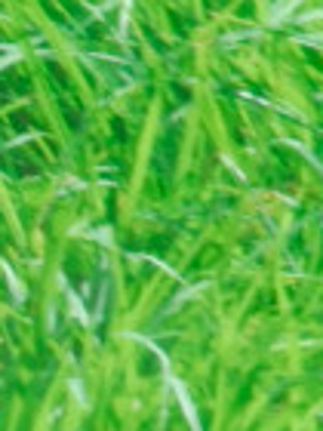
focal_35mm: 2470
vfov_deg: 0.8
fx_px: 30730
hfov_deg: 0.6
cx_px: -803
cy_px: 571
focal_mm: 300
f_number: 32
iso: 1600
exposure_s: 1/90
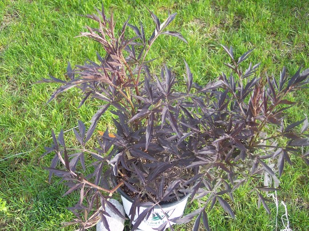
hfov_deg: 49.0
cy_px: 116
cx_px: 154
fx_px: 339
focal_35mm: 38
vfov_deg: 37.7
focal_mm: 8
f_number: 2.8
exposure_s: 1/350
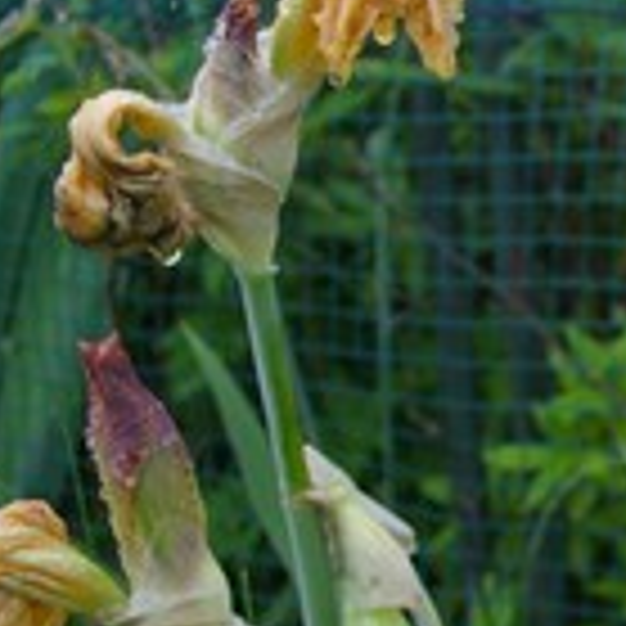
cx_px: 916
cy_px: 327
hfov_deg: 14.6
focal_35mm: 111
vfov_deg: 15.6
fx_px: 2281
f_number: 6.7
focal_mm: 25
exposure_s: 1/90
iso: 200
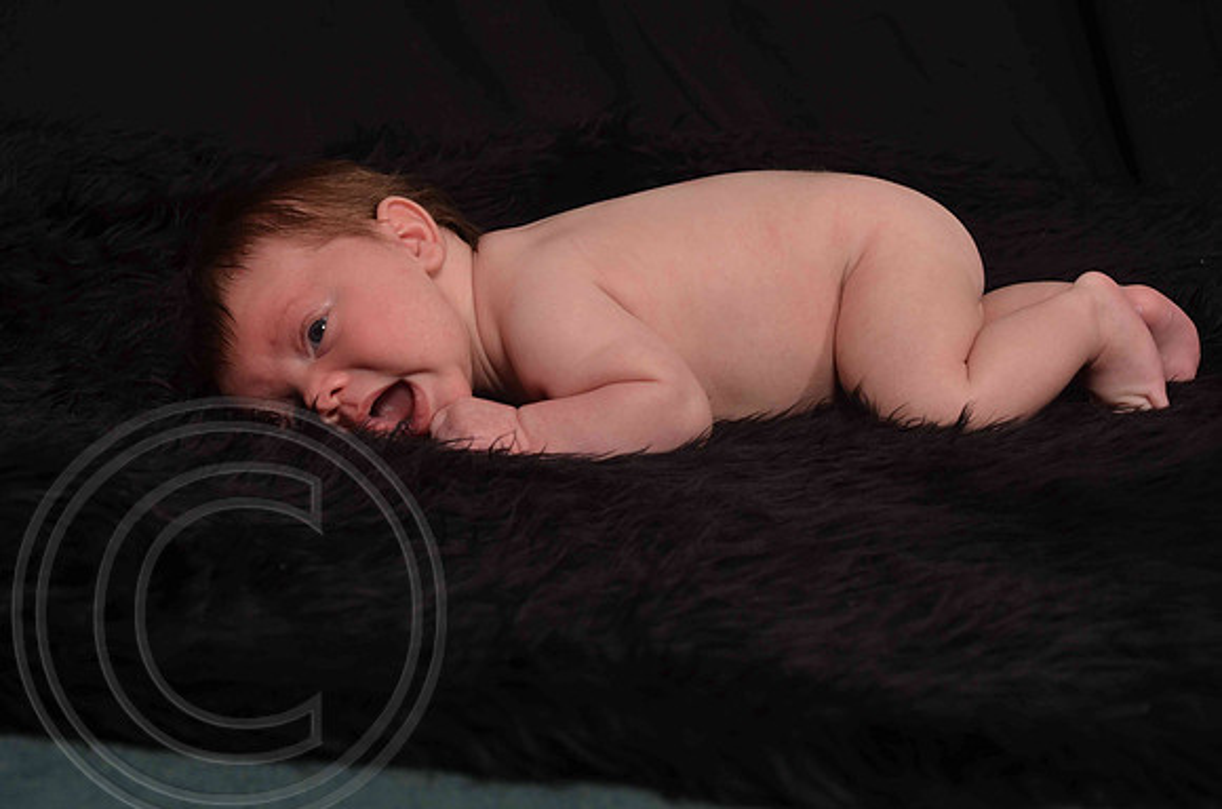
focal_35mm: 93
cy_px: 404
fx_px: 3150
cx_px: 611
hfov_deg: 22.0
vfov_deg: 14.6
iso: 200
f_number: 9
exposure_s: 1/60
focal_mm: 62
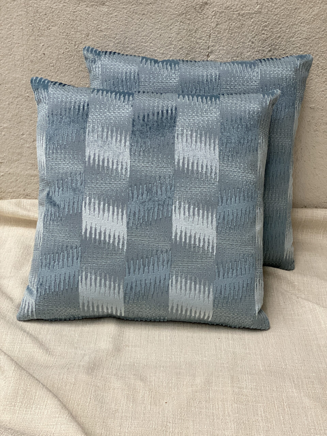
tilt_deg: -25.6
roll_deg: -5.2
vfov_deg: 36.8
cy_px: 218
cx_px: 164
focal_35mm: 52
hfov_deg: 28.0
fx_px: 655
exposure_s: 1/122
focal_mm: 6
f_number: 2
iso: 160
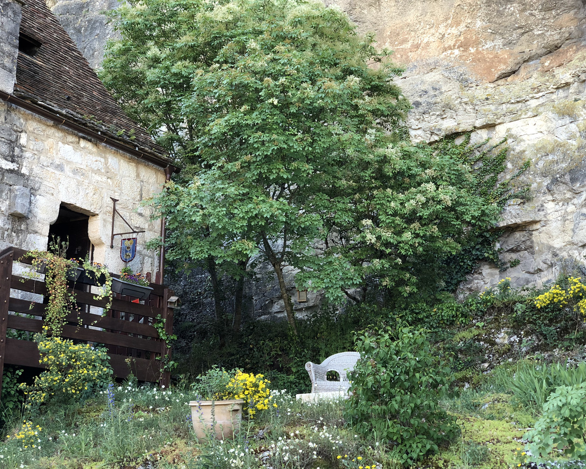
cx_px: 282
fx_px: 954
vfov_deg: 27.6
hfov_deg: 34.1
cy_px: 236
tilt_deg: +15.5
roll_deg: -0.5
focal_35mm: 55
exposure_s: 1/60
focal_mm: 6
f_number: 2.4
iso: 32
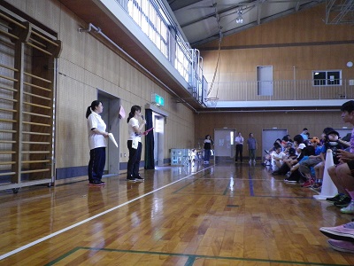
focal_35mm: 35
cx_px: 177
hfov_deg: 52.6
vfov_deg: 40.7
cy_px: 133
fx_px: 358
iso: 500
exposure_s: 1/50
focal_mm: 6.36
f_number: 3.9
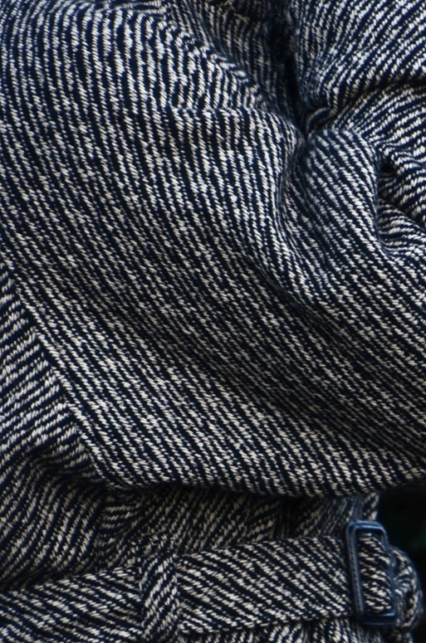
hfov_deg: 1.7
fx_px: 14073
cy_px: 404
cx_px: 300
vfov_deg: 2.6
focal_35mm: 789
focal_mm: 270
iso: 800
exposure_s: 1/100
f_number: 6.3
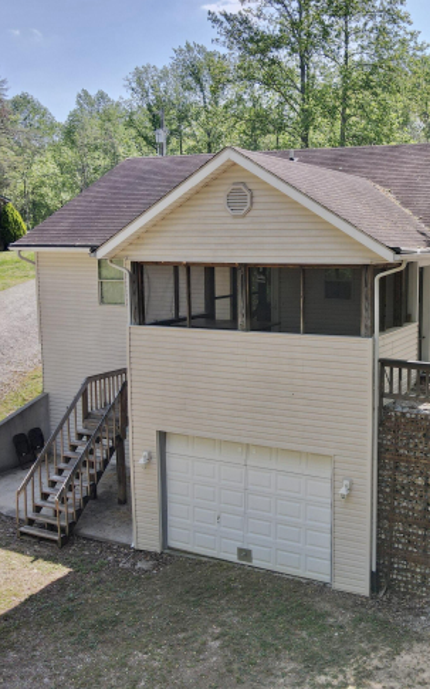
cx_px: 327
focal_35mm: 35
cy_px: 337
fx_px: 656
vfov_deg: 55.3
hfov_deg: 35.4
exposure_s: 1/20
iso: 100
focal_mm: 4.5
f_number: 2.8
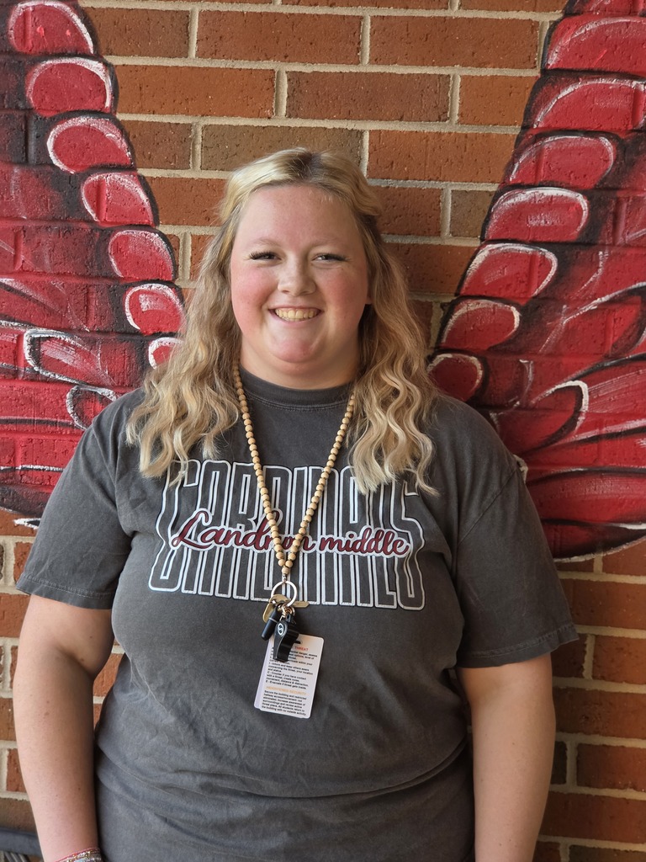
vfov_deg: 28.2
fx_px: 1717
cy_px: 431
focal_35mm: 69
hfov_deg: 21.3
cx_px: 323
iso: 80
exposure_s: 1/120
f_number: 2.4
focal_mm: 7
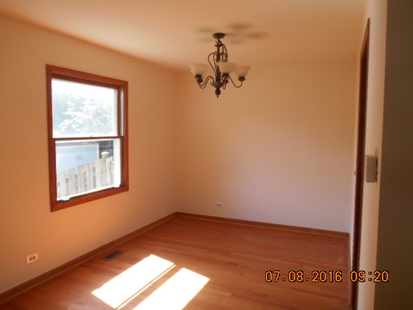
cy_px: 155
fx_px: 310
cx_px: 206
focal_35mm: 26
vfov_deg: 53.1
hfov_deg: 67.3
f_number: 3.4
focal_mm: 4.7
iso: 80
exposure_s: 1/50
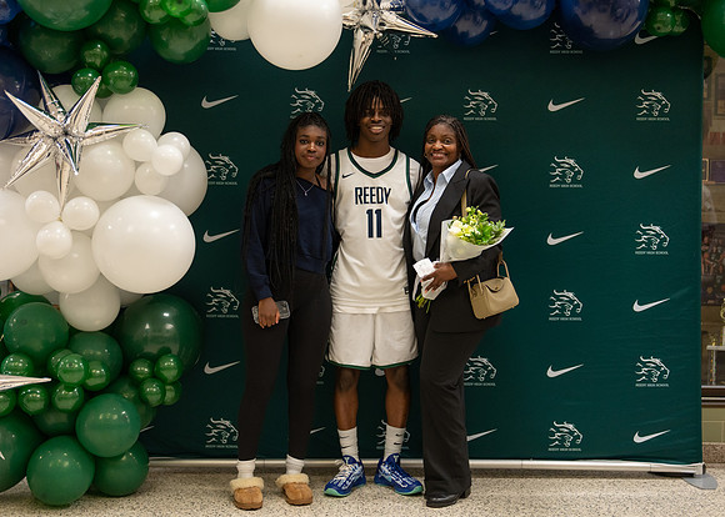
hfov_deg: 37.2
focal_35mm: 52
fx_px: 1079
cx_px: 362
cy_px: 258
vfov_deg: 27.0
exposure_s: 1/320
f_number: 1.2
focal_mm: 50
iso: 640
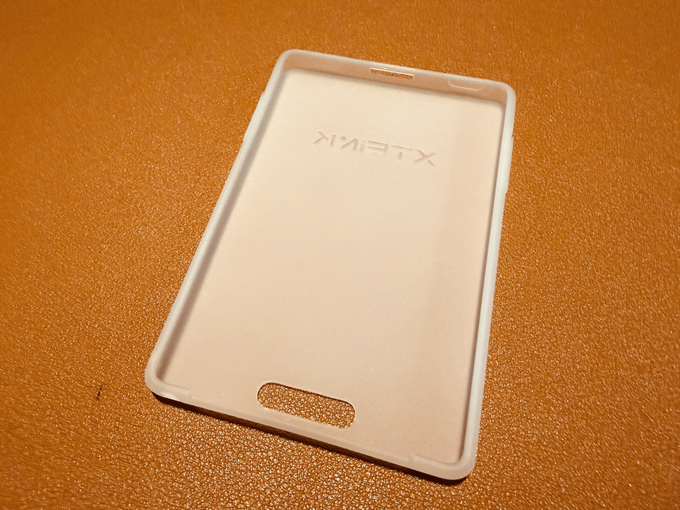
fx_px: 471
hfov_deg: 71.6
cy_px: 255
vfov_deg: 56.8
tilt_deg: -61.7
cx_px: 340
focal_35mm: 24
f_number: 2.2
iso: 500
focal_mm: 2.22
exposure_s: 1/60
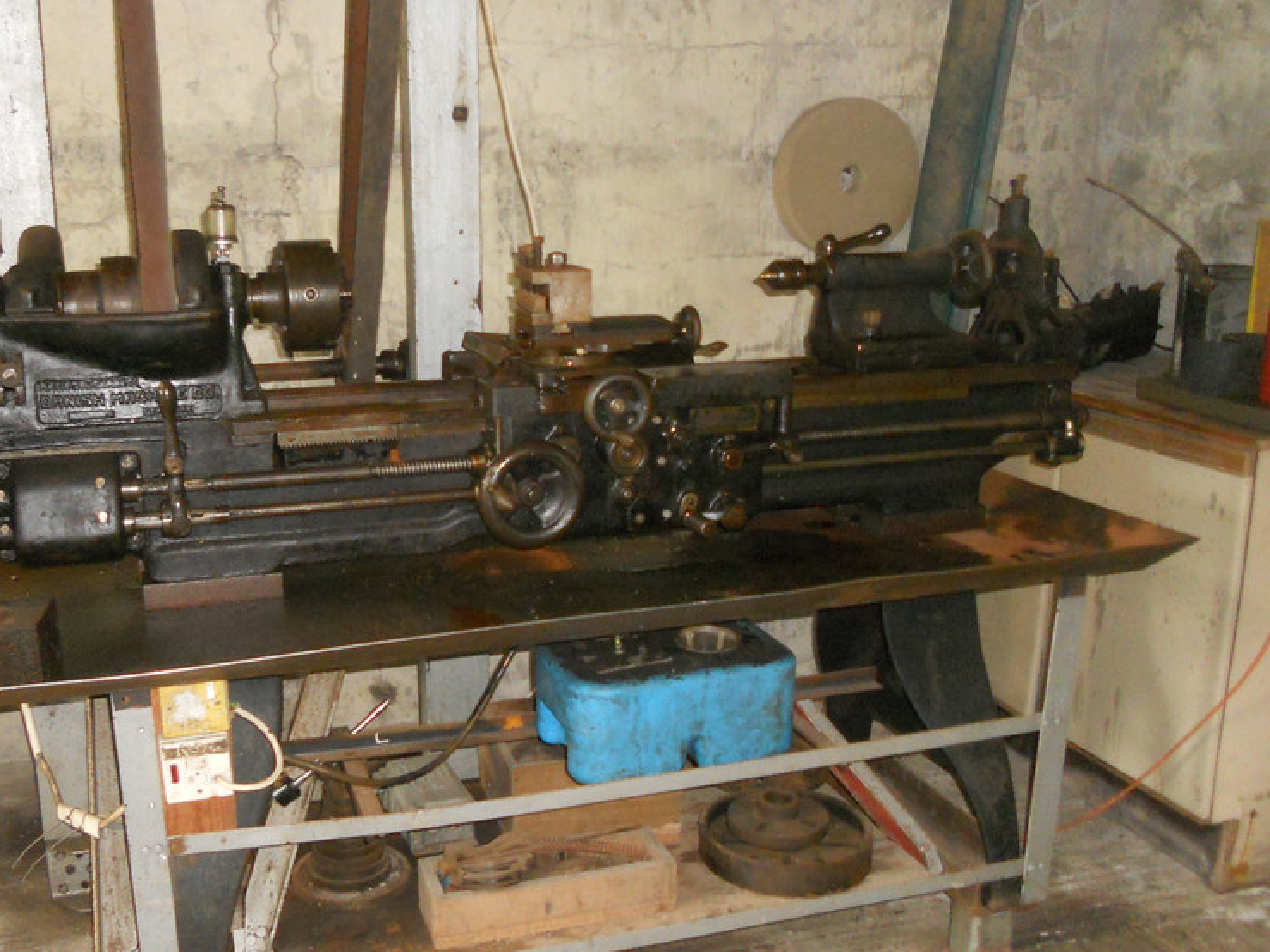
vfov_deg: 36.8
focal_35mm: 39
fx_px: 1431
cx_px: 494
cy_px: 466
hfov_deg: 47.5
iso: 500
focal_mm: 4.9
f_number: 3.2
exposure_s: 1/25
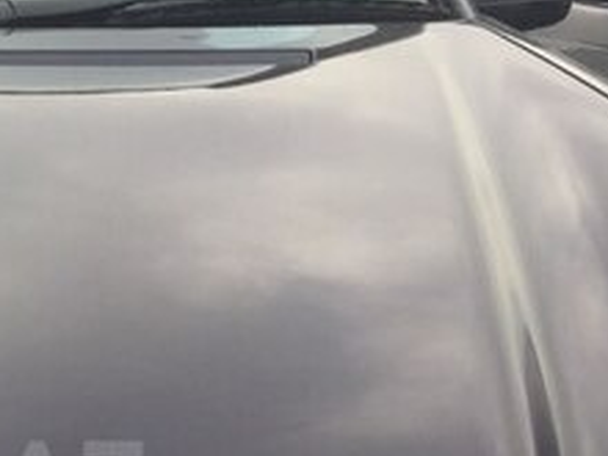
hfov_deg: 20.9
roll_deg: -1.6
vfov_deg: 16.5
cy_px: 482
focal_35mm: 87
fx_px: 1528
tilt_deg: -18.6
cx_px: -138
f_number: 2.2
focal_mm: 4.15
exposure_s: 1/353
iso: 32
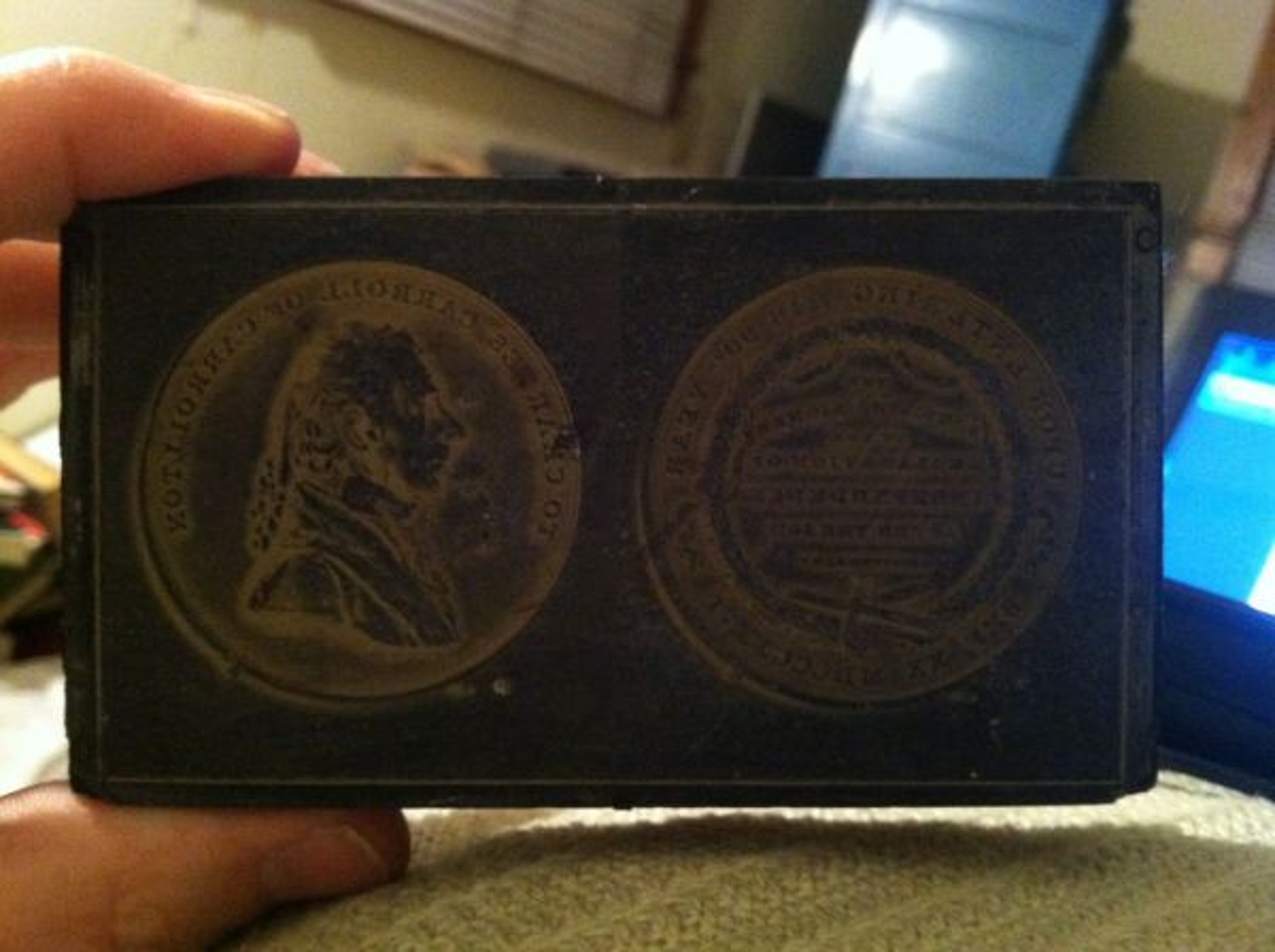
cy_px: 476
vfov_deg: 40.6
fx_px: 1287
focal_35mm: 35
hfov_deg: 52.7
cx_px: 638
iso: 1000
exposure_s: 1/15
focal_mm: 3.85
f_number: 2.8
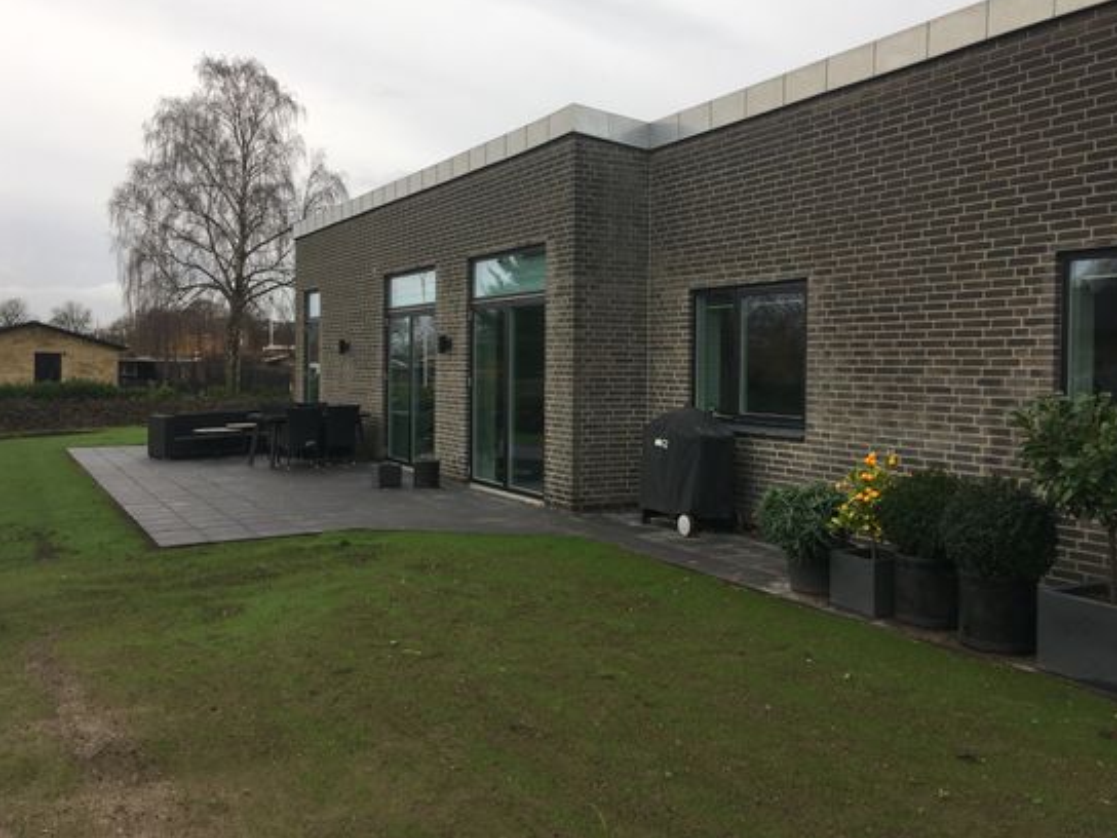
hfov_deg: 56.8
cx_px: 577
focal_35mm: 32
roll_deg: -0.7
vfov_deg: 44.1
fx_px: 1033
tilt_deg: -1.8
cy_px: 380
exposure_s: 1/403
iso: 25
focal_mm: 4.15
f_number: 2.2
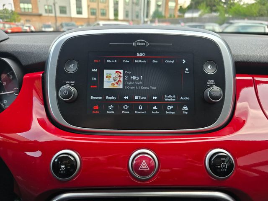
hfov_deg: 73.9
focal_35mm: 23
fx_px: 178
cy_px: 100
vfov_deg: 58.9
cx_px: 134
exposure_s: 1/73.9
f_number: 1.7
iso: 12
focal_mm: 6.3
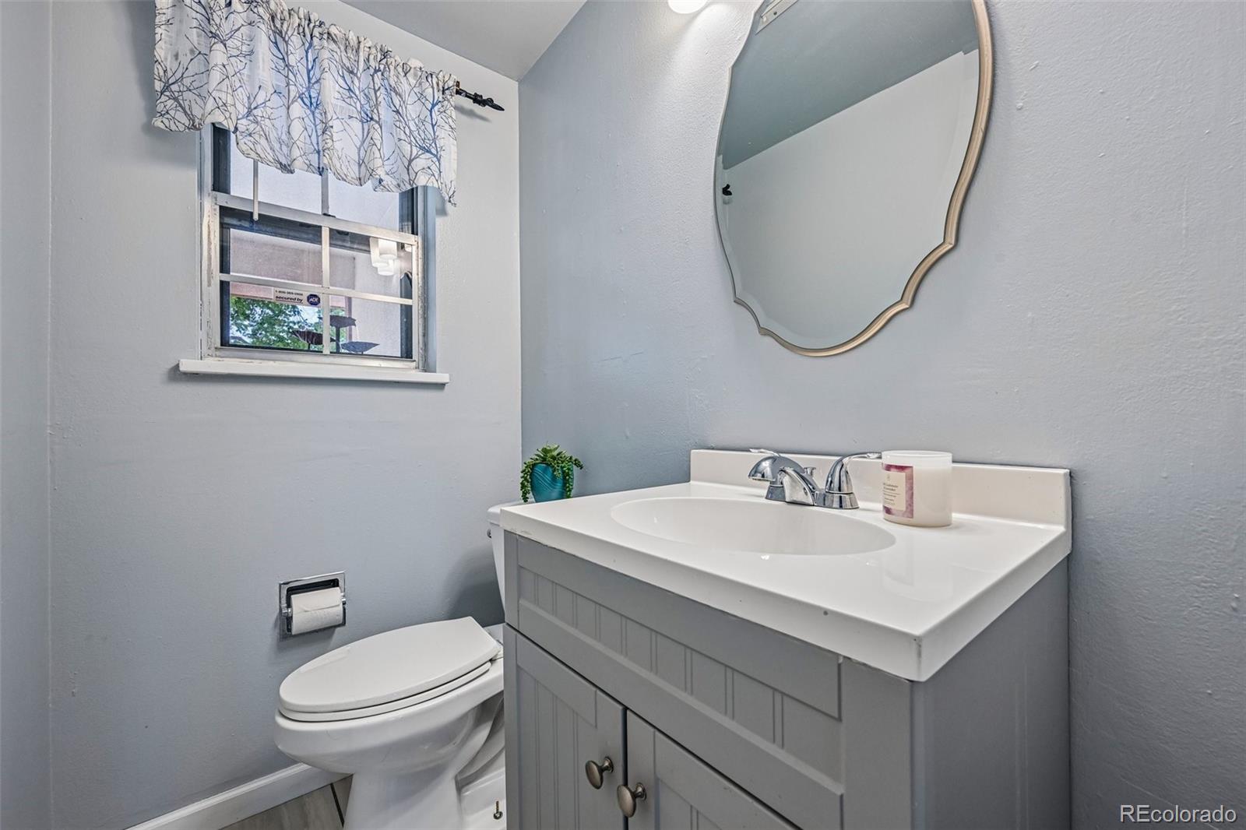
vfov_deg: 81.2
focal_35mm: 14
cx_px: 623
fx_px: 484
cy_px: 415
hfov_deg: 104.3
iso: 220
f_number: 10
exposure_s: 1/15
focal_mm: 14
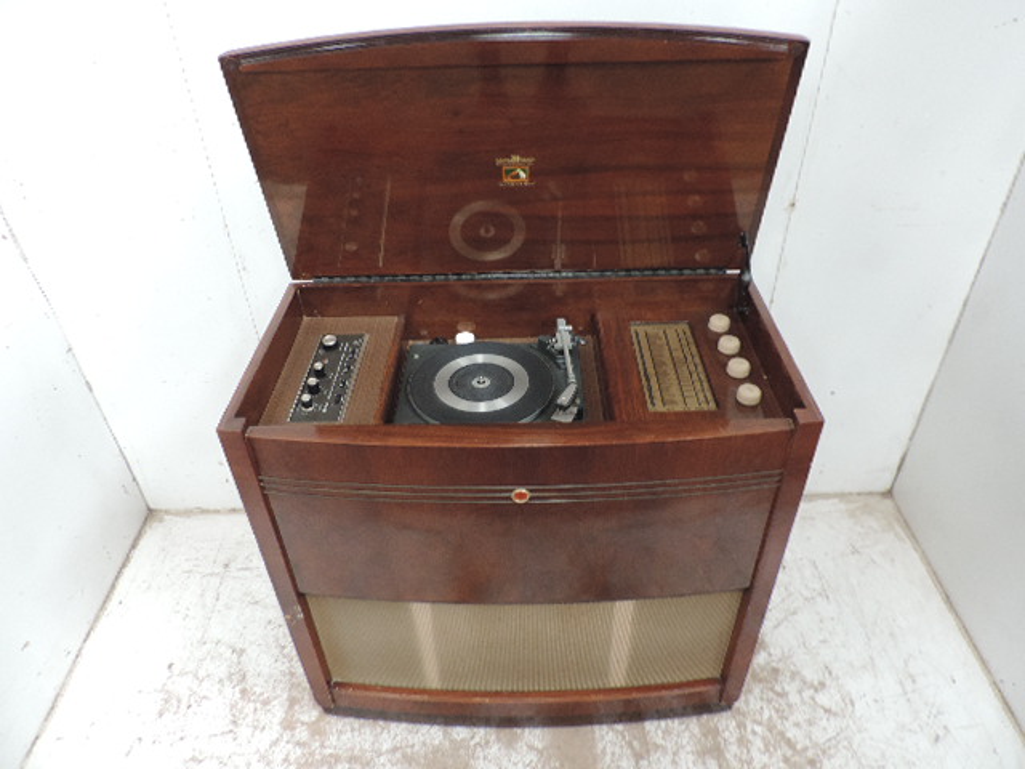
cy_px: 384
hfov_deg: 71.6
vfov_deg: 56.8
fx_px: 711
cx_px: 512
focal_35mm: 24
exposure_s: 1/13
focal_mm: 4.3
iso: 400
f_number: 3
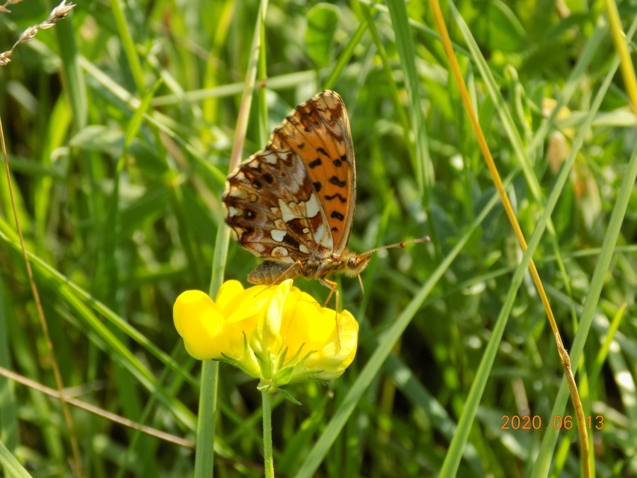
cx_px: 318
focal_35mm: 118
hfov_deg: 16.7
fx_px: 2172
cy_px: 239
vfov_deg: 12.6
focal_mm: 20.9
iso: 80
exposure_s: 1/125
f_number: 4.8
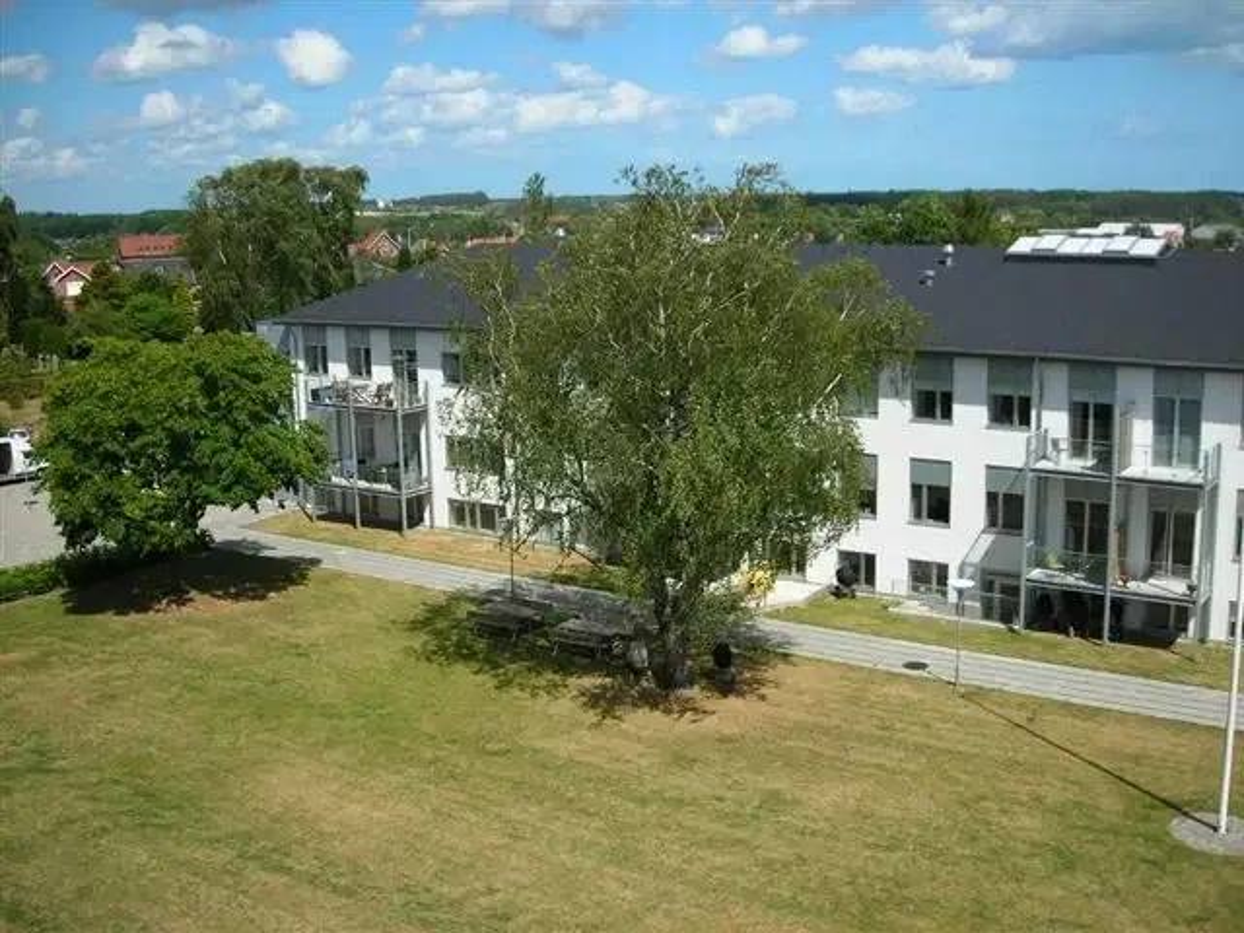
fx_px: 1366
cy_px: 466
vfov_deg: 37.7
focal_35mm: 38
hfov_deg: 49.0
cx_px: 622
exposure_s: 1/177
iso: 50
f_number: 6.4
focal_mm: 6.3
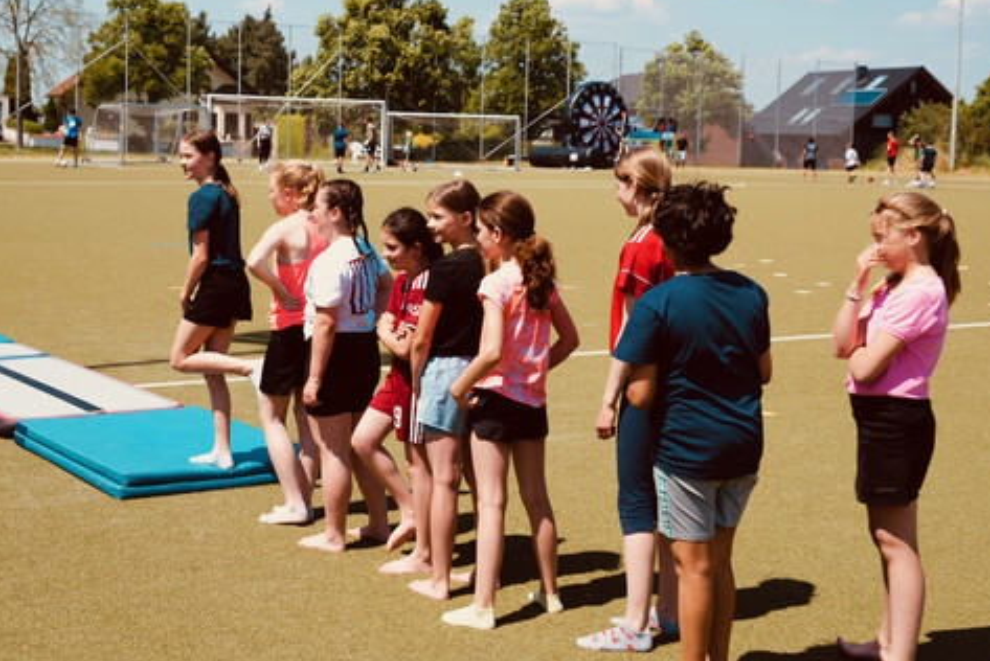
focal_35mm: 66
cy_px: 260
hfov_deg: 30.5
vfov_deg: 20.6
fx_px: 1816
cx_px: 444
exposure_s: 1/250
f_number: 8
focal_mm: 52
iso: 100
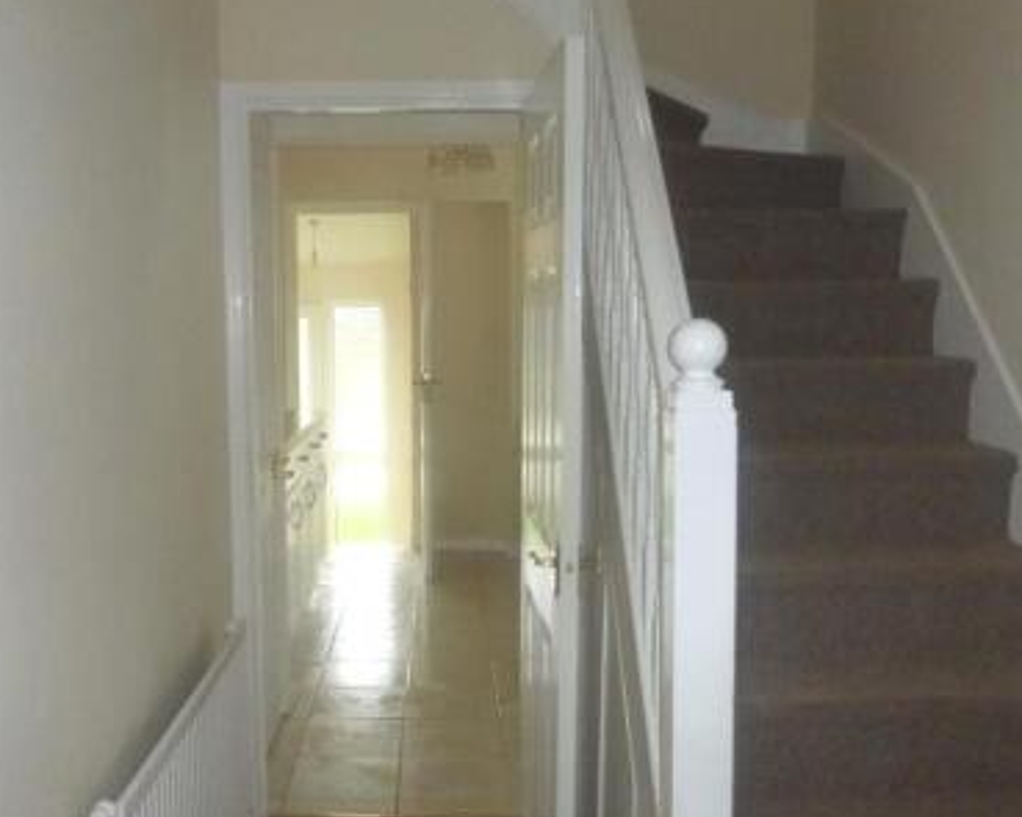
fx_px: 1119
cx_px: 433
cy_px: 458
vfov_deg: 40.1
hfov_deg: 48.9
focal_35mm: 37
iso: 800
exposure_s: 1/60
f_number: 3.3
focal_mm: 4.3
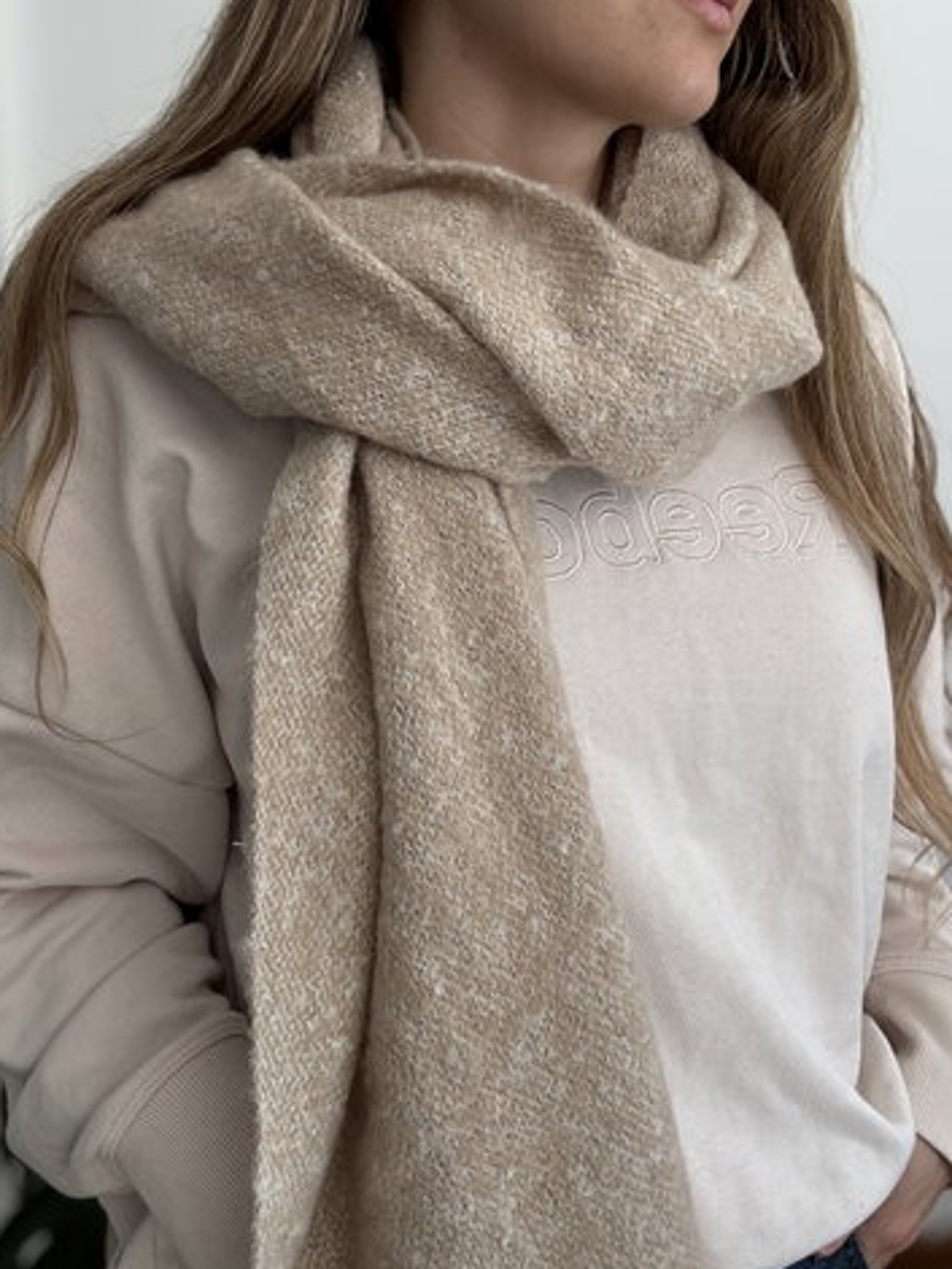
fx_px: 1246
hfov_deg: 41.8
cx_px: 480
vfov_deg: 53.8
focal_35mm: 34
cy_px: 571
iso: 64
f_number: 1.9
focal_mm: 2.69
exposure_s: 1/121
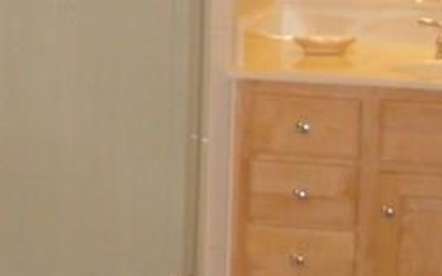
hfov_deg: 11.9
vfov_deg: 7.6
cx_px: -263
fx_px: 2010
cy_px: -201
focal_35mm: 167
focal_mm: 6.3
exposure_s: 1/87.9
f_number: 2.9
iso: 308
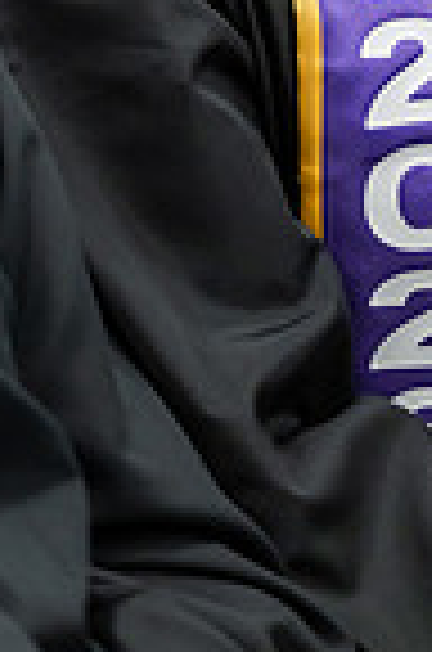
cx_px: 414
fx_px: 5010
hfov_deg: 4.9
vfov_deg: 7.3
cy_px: -333
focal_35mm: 277
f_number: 2.8
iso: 2500
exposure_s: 1/200
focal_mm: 89
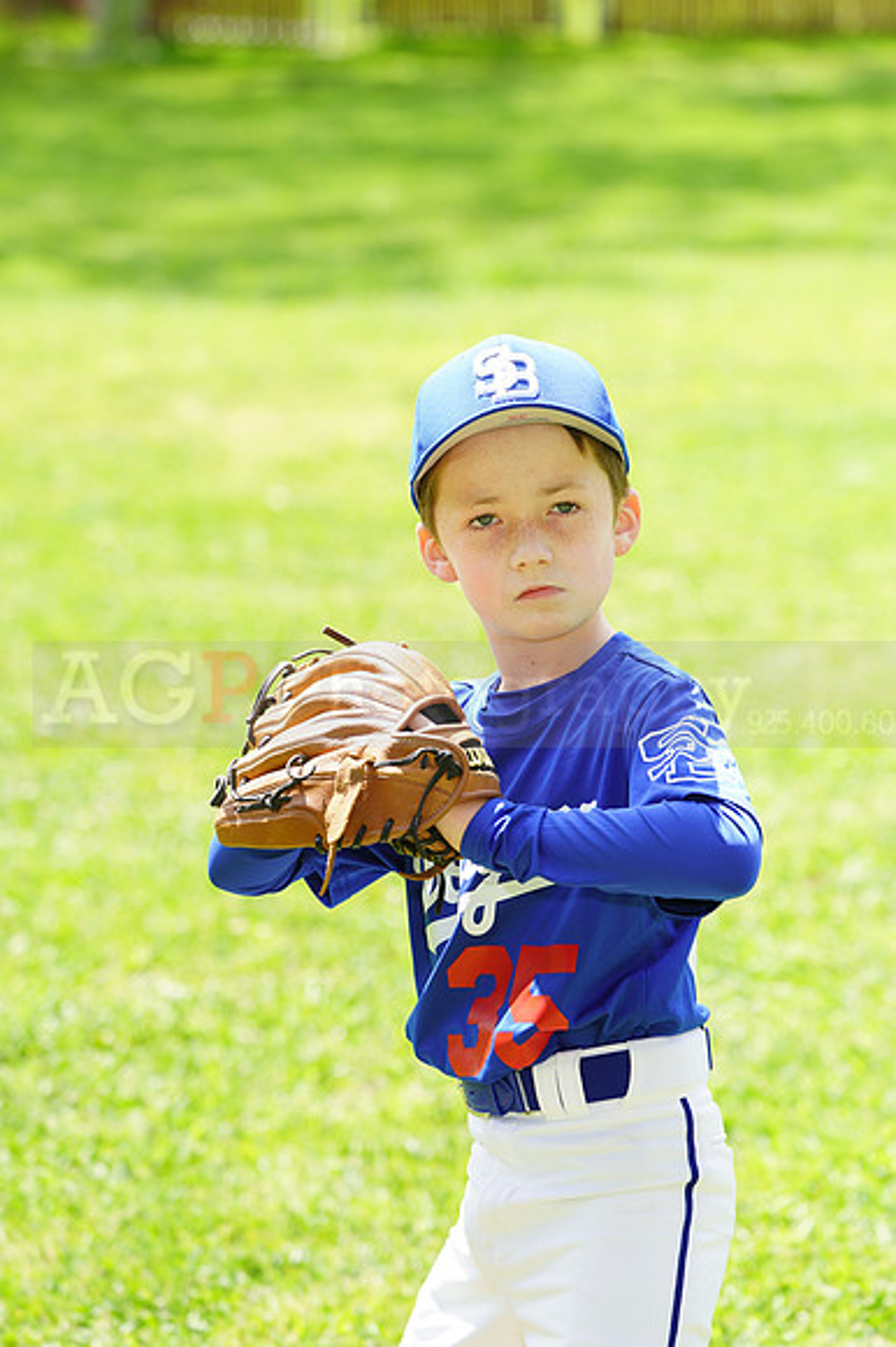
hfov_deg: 7.4
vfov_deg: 11.1
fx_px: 6914
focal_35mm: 185
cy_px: 674
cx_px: 448
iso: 200
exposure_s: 1/200
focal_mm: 185
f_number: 6.3
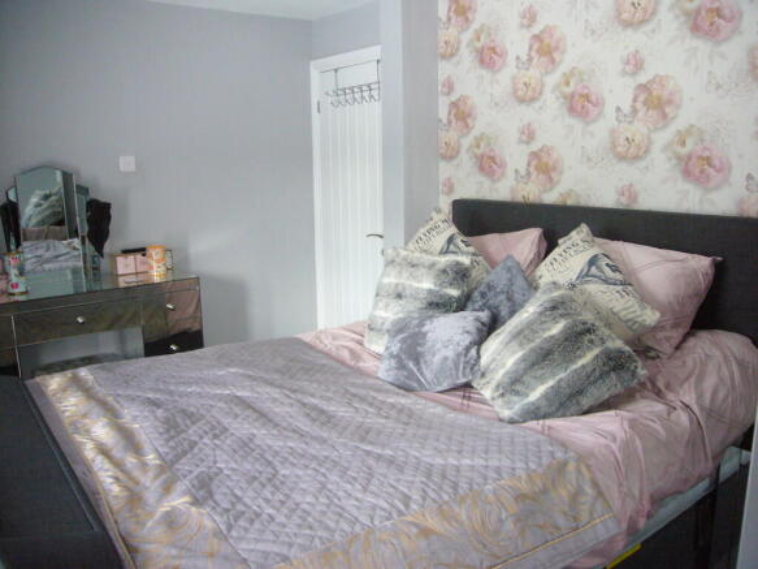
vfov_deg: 49.7
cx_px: 379
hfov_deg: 63.5
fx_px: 613
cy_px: 284
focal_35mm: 28
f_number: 2.8
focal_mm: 4.6
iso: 250
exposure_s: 1/30
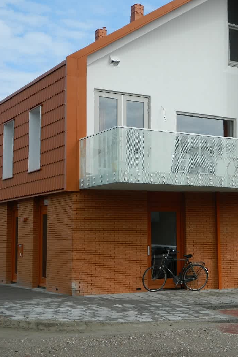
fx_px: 615
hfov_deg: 21.8
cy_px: 161
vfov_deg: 32.4
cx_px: 167
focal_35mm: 62
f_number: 3.6
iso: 80
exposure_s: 1/800
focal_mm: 8.4
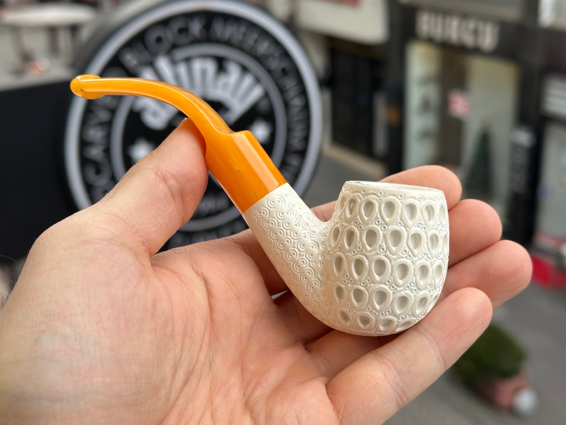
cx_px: 283
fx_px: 785
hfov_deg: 39.7
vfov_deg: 30.3
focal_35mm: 48
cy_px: 212
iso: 64
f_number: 1.78
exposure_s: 1/331
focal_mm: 6.86
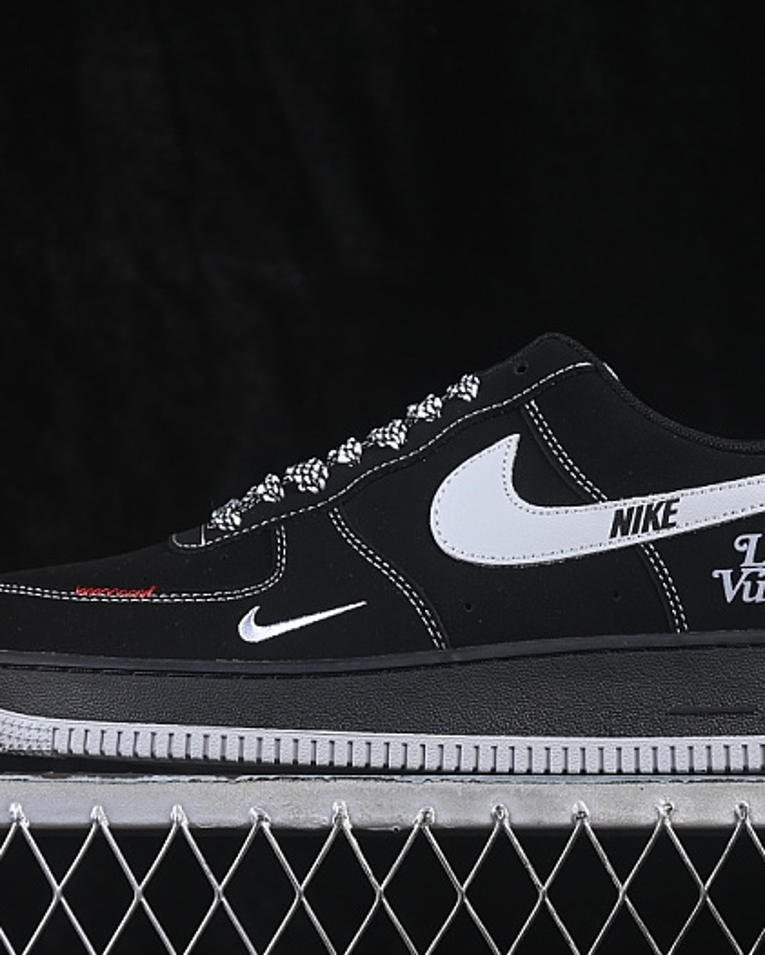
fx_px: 3027
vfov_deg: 17.9
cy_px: 473
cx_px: 456
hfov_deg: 14.4
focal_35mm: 107
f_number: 6.3
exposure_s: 1/60
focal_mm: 50
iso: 160
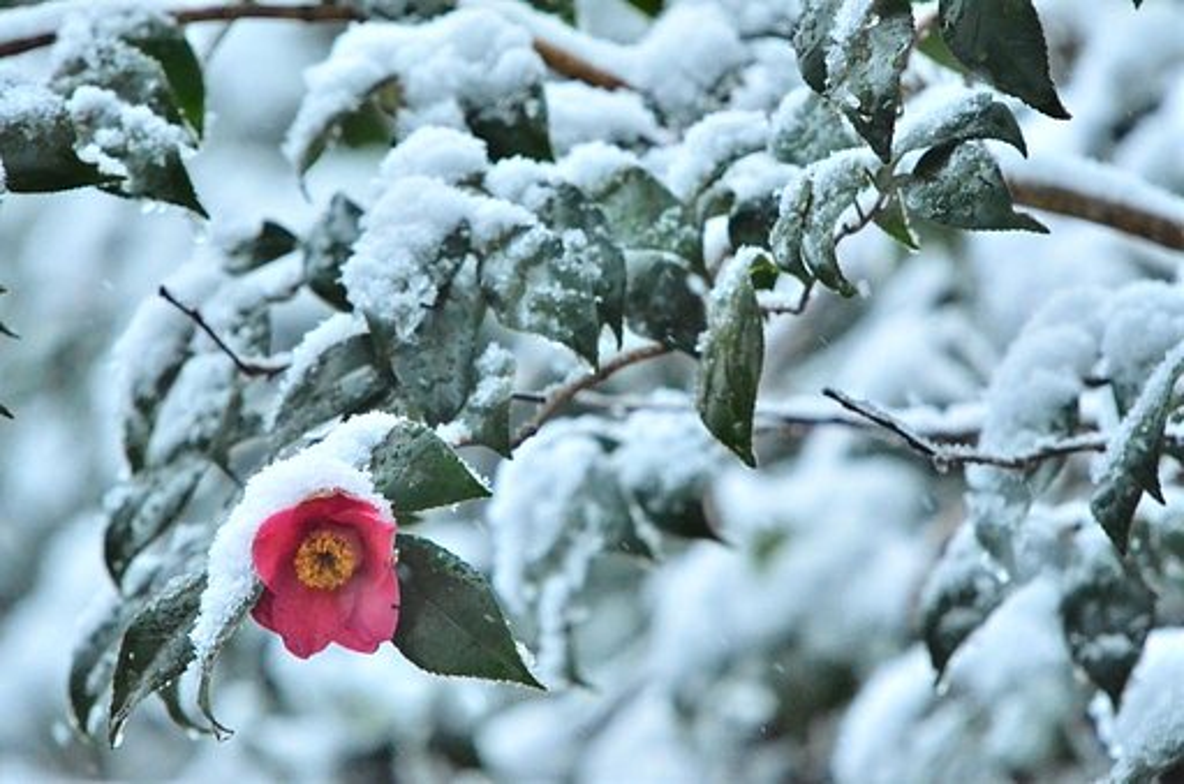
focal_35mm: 750
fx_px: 24613
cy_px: 392
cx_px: 592
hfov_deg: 2.8
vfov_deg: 1.8
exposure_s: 1/250
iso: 6400
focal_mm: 500
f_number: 6.3
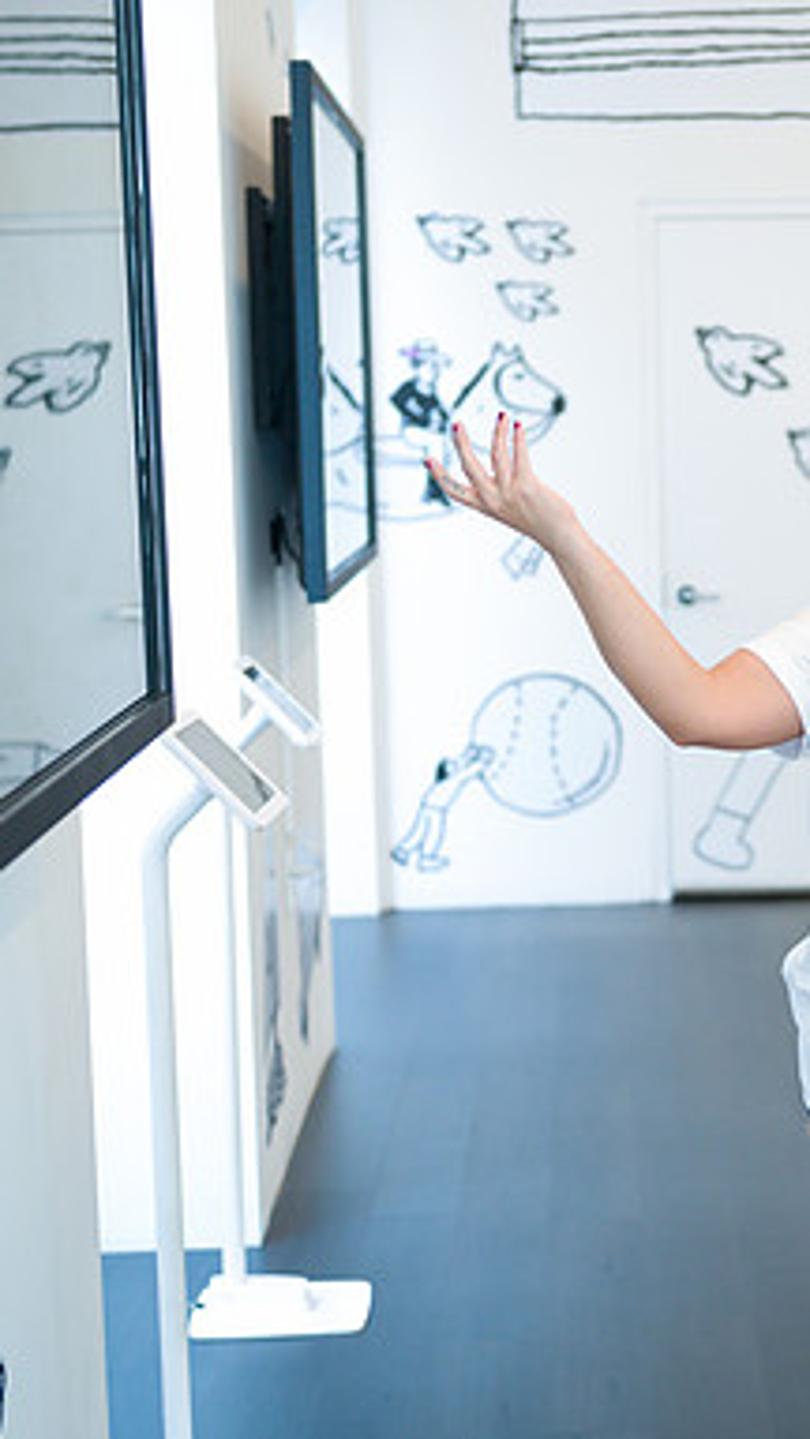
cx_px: 818
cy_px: 720
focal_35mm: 76
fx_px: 2902
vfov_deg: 27.9
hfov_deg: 15.6
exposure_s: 1/320
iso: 2500
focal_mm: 48
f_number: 3.5
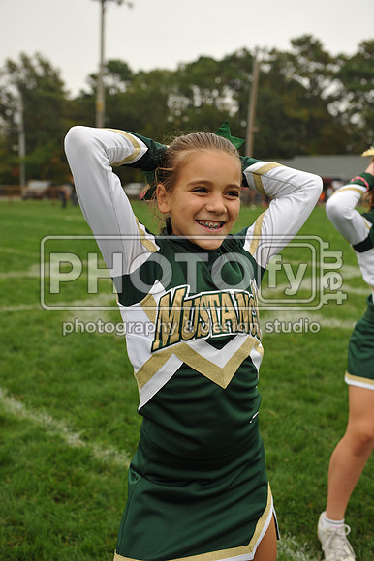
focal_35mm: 50
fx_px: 780
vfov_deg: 39.6
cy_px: 280
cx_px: 187
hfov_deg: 27.0
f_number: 4
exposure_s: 1/2500
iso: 800
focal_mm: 50
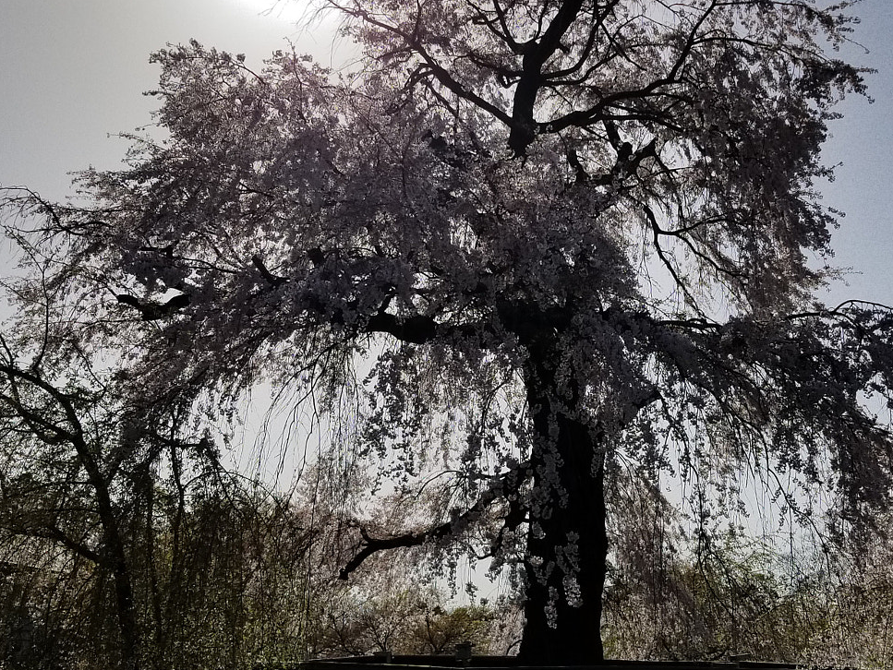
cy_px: 343
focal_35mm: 43
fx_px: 1110
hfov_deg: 43.7
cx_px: 528
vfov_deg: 33.6
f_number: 1.7
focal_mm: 4.25
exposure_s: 1/34816
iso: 50
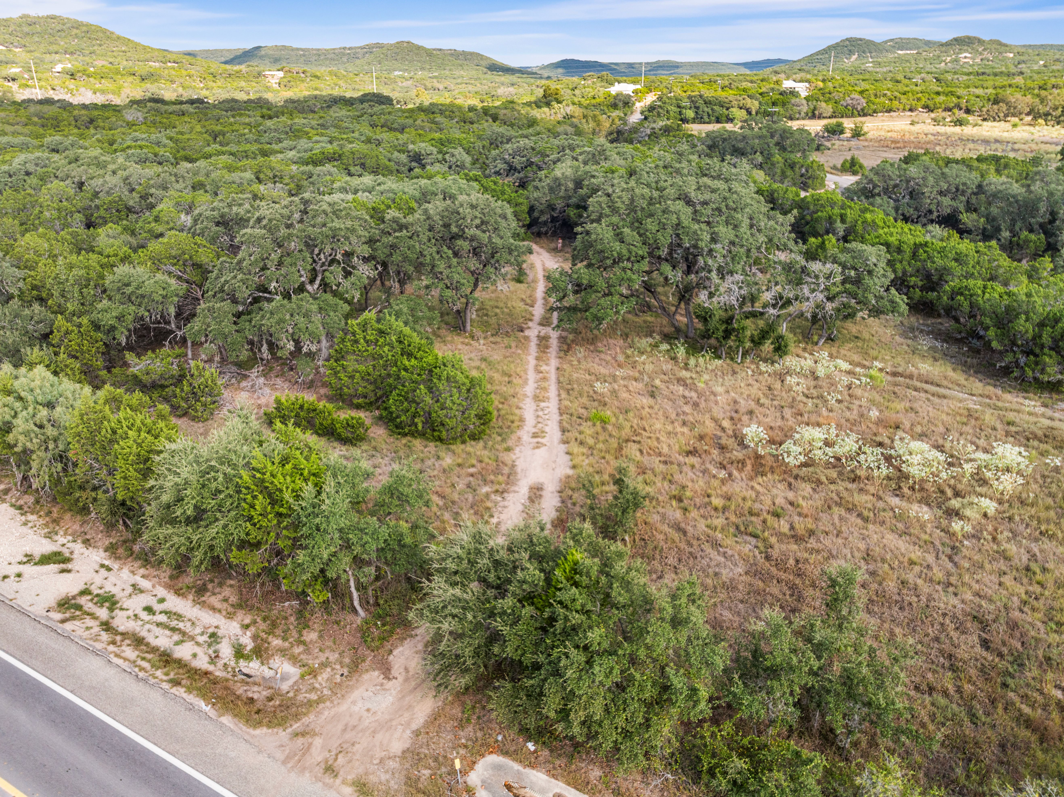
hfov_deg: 71.6
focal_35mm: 24
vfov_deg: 56.8
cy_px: 398
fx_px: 737
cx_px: 532
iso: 240
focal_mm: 12.29
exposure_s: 1/500
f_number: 2.8
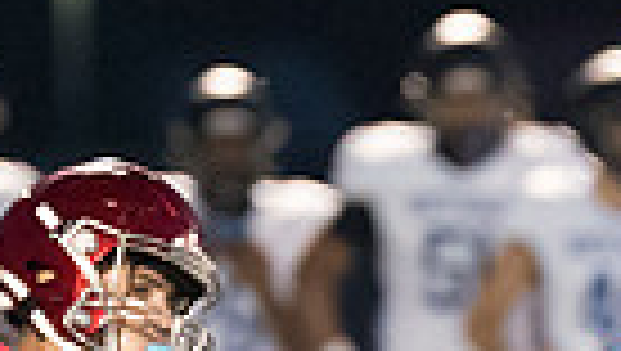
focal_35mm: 1373
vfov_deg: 0.9
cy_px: 580
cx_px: 696
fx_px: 22635
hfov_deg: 1.6
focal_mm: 200
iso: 10000
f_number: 2.8
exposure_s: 1/1000
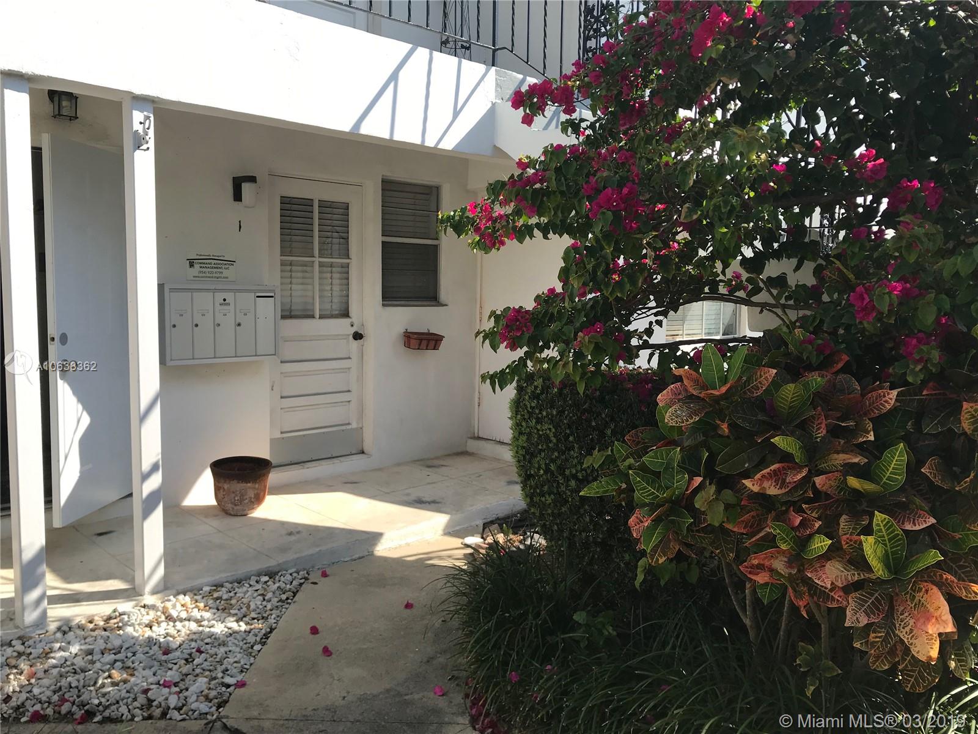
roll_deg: -1.3
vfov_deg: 49.7
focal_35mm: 28
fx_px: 791
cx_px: 489
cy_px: 367
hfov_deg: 63.4
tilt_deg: -6.0
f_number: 1.8
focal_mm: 3.99
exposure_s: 1/1212
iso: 20
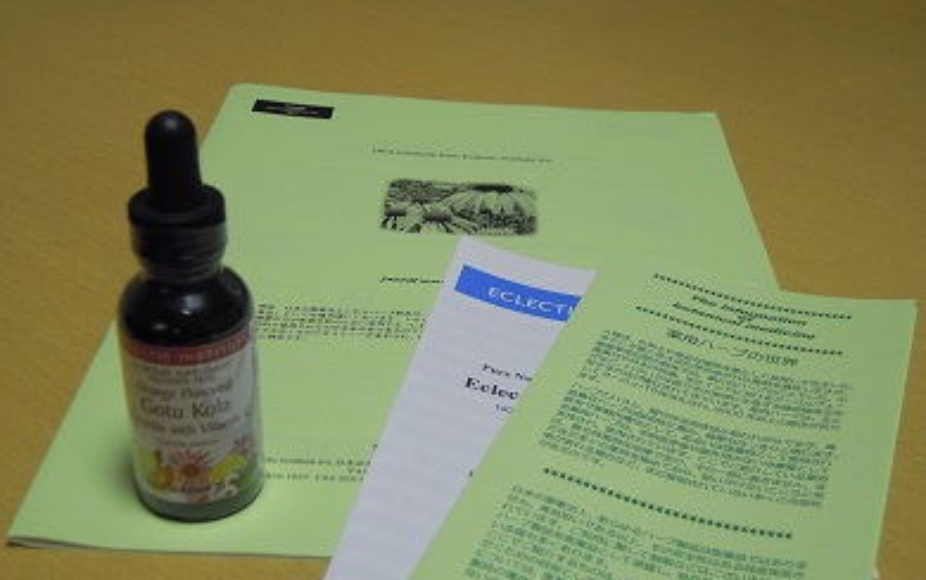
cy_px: 307
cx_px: 454
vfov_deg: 25.8
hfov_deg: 40.3
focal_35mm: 50
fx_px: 1262
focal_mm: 8.3
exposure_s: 1/50
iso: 320
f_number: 3.4
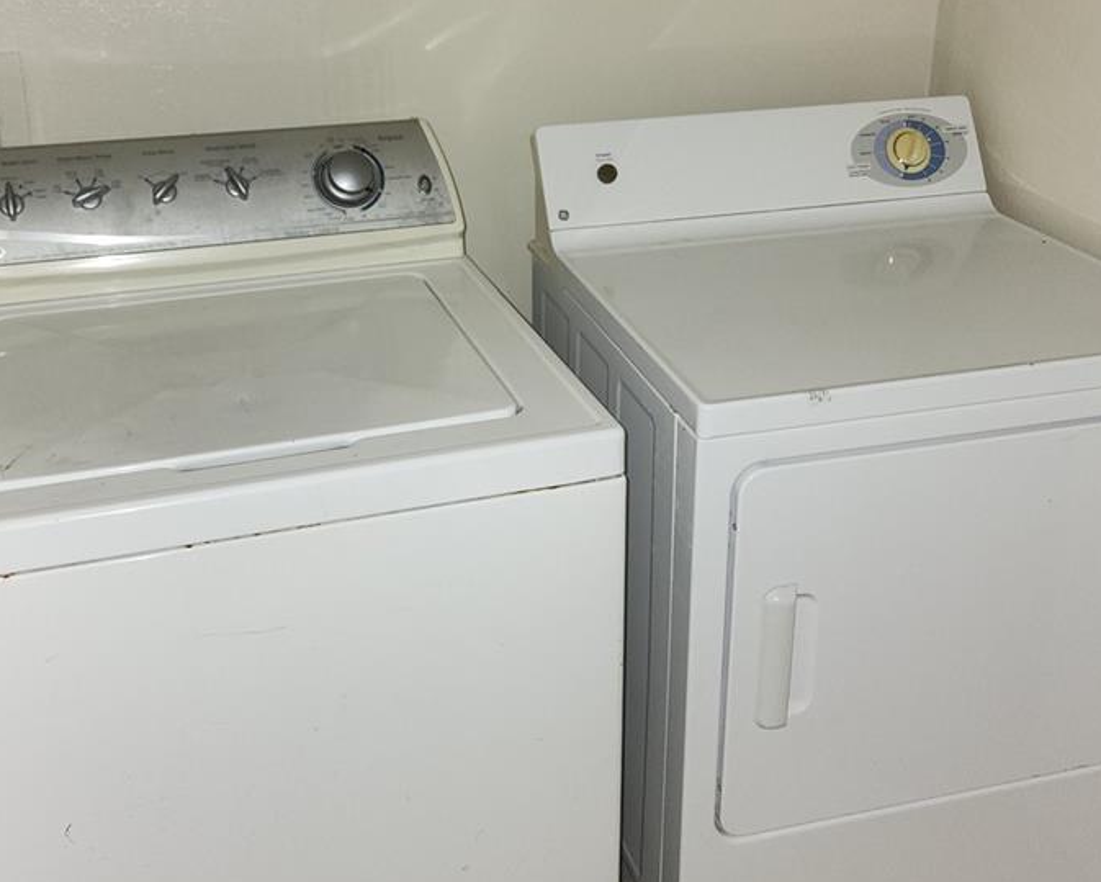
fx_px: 1304
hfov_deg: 45.7
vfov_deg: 36.8
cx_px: 494
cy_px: 260
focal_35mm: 40
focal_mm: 6.4
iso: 125
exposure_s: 1/22
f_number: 1.8
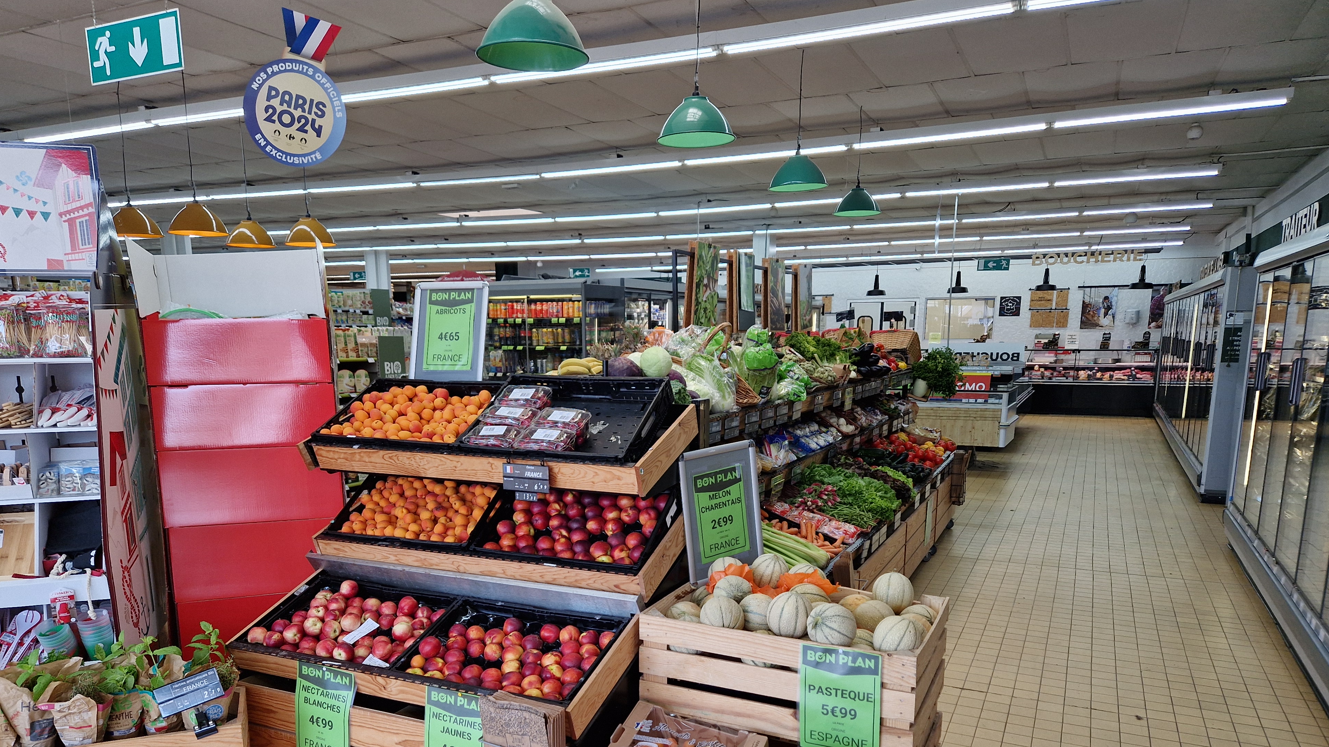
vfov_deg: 43.7
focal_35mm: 26
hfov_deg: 71.9
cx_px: 649
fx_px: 916
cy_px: 501
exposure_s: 1/180
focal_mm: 5.4
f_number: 1.8
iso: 64
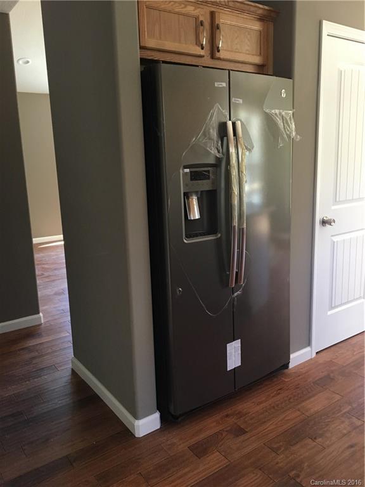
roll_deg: +2.0
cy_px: 244
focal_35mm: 29
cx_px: 182
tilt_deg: -10.7
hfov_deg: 48.2
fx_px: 408
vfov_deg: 61.7
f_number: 2.2
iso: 125
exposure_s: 1/30
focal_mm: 4.15
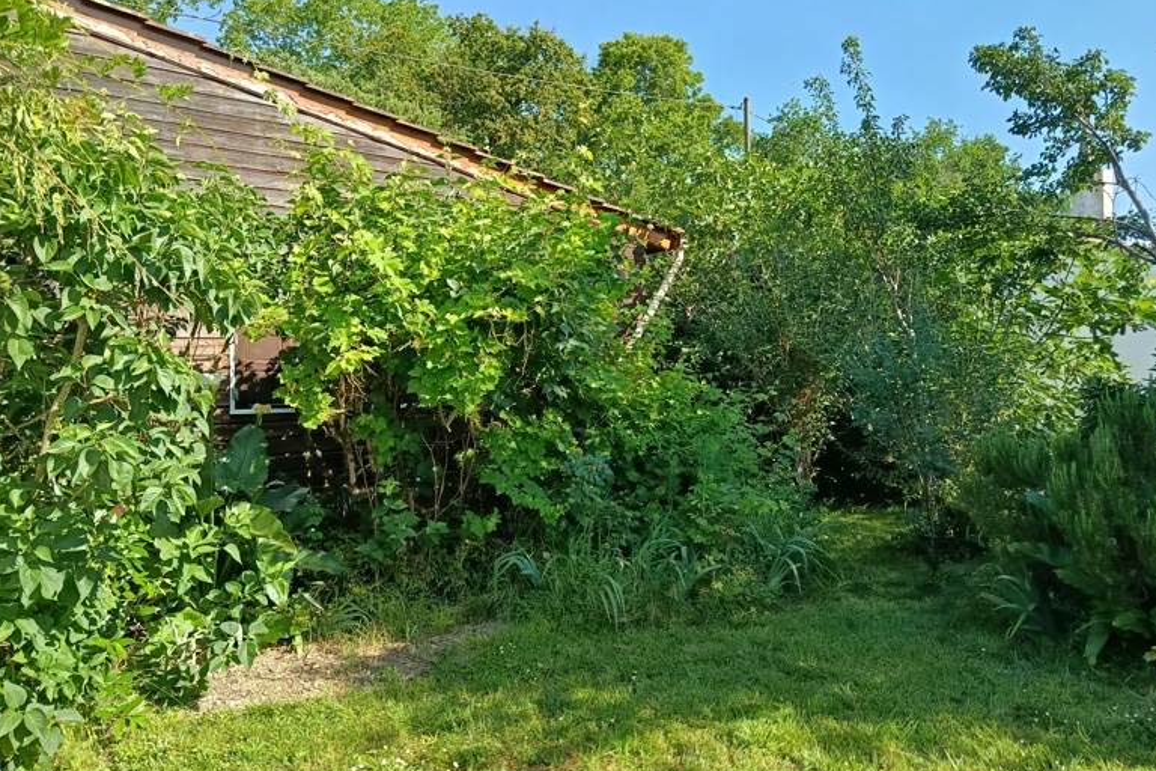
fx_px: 835
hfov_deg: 69.4
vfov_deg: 49.5
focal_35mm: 26
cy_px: 373
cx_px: 564
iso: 50
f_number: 1.7
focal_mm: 5.24
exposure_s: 1/216
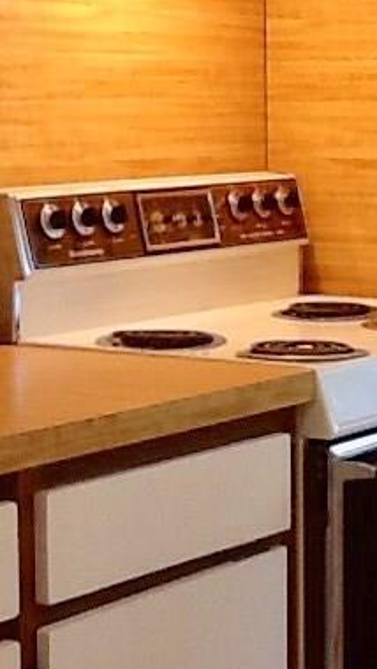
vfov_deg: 17.7
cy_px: 271
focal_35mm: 121
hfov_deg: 9.7
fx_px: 2148
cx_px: 578
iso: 40
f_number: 2.4
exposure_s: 1/30
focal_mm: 2.03
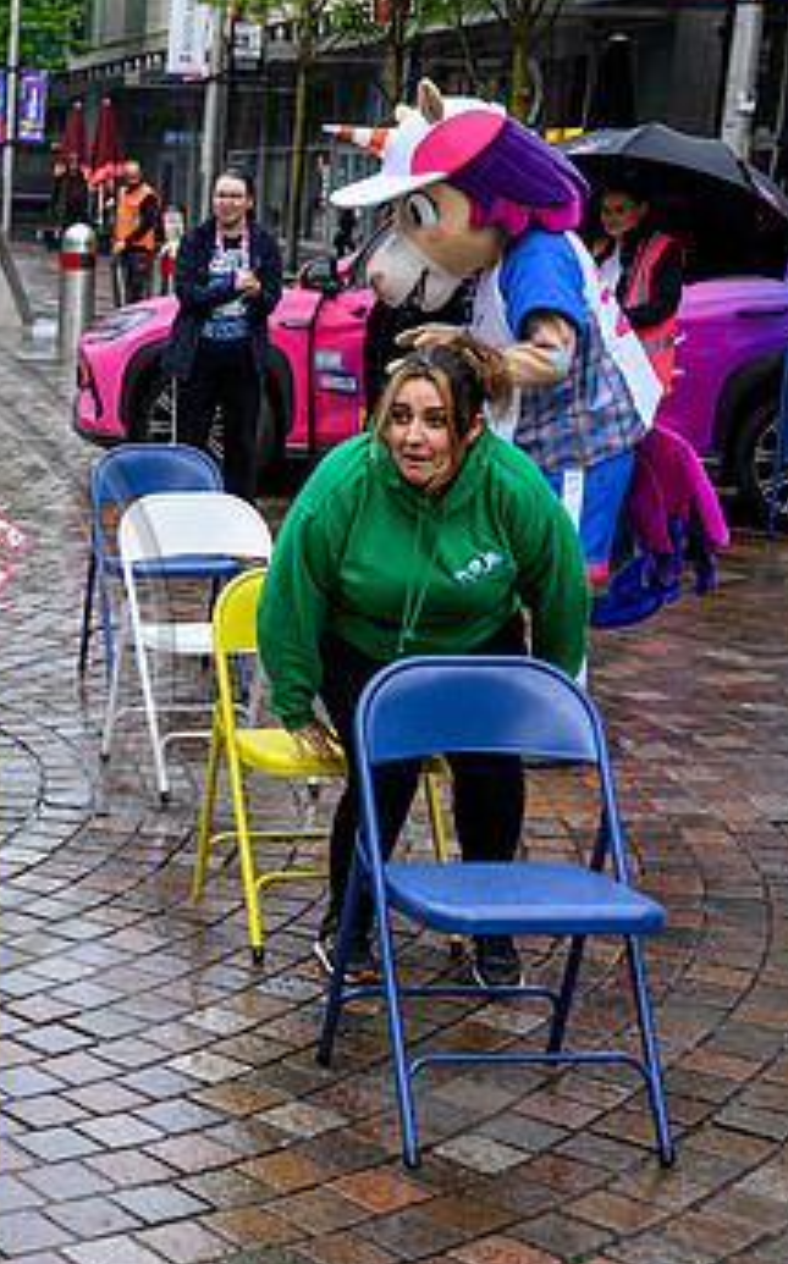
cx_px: -262
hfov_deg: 18.5
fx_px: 2238
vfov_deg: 31.5
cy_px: 613
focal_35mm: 65
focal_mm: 36
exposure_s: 1/800
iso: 500
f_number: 4.5
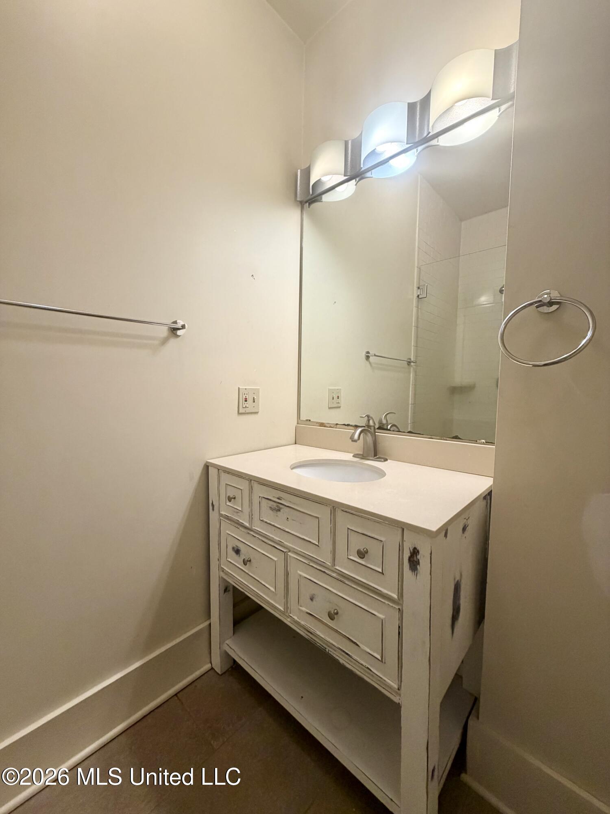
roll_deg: -0.9
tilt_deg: -4.3
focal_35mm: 14
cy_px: 407
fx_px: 329
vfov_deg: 102.1
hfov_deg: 85.7
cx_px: 305
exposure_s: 1/120
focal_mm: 2.22
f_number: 2.2
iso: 250
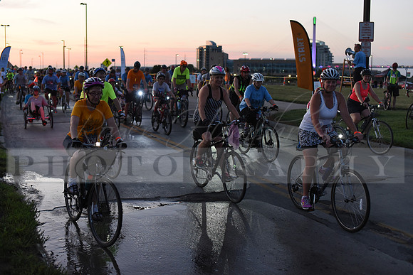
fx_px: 574
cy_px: 138
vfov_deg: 27.0
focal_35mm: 50
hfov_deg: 39.6
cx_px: 206
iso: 2500
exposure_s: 1/400
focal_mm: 50
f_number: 2.8
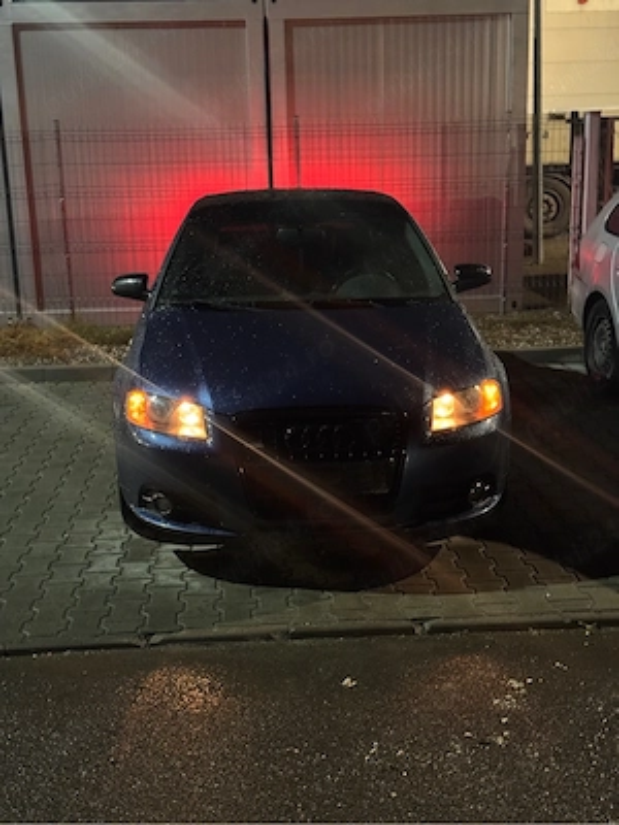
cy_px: 412
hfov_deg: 30.3
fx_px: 1144
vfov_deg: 39.7
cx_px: 310
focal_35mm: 48
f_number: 1.78
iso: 800
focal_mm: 6.76
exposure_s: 1/20
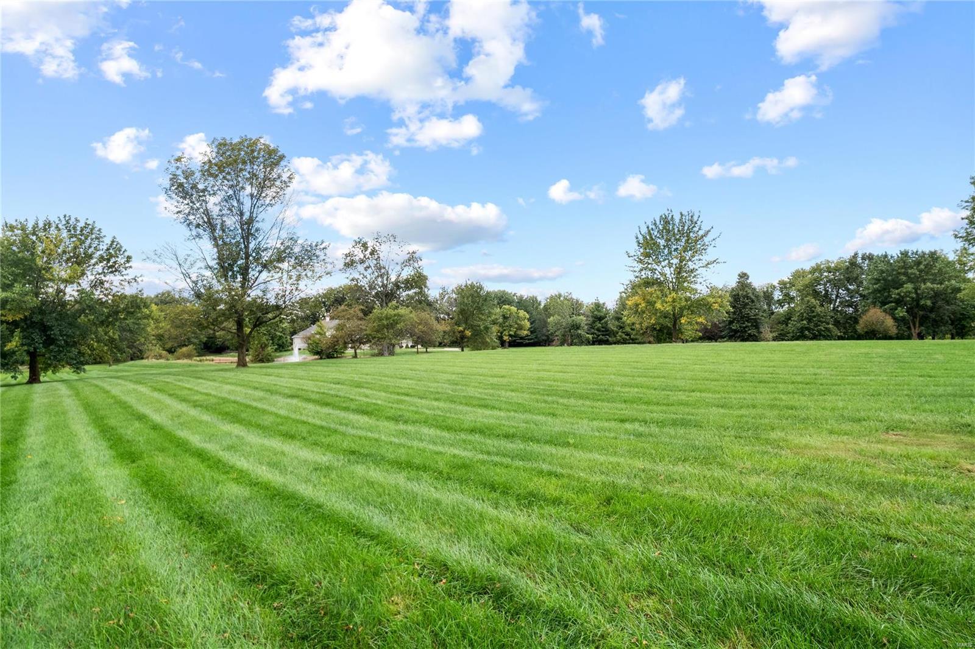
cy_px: 324
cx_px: 488
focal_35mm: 16
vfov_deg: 73.7
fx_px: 433
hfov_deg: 96.7
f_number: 8
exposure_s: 1/100
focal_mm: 8
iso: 400
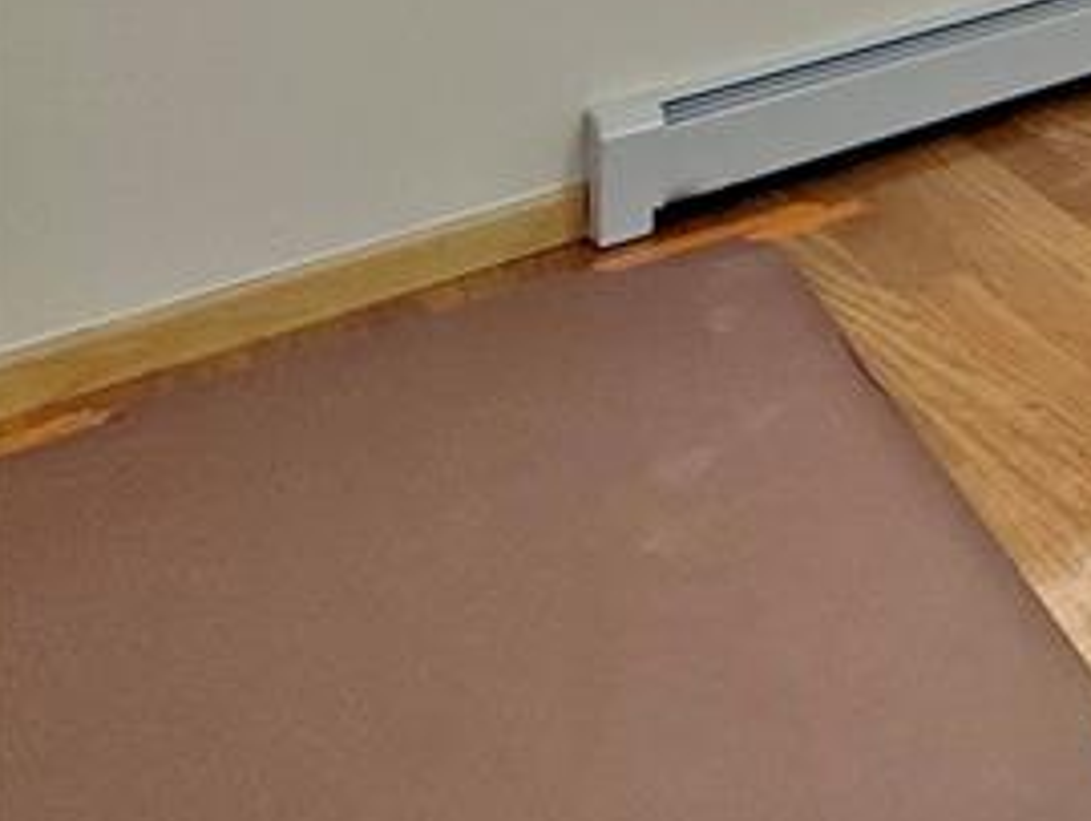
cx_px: 2049
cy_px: -574
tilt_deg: -1.6
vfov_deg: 20.9
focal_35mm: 53
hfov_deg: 21.0
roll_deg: -1.1
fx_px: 1672
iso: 125
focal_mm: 2.22
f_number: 2.2
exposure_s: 1/120
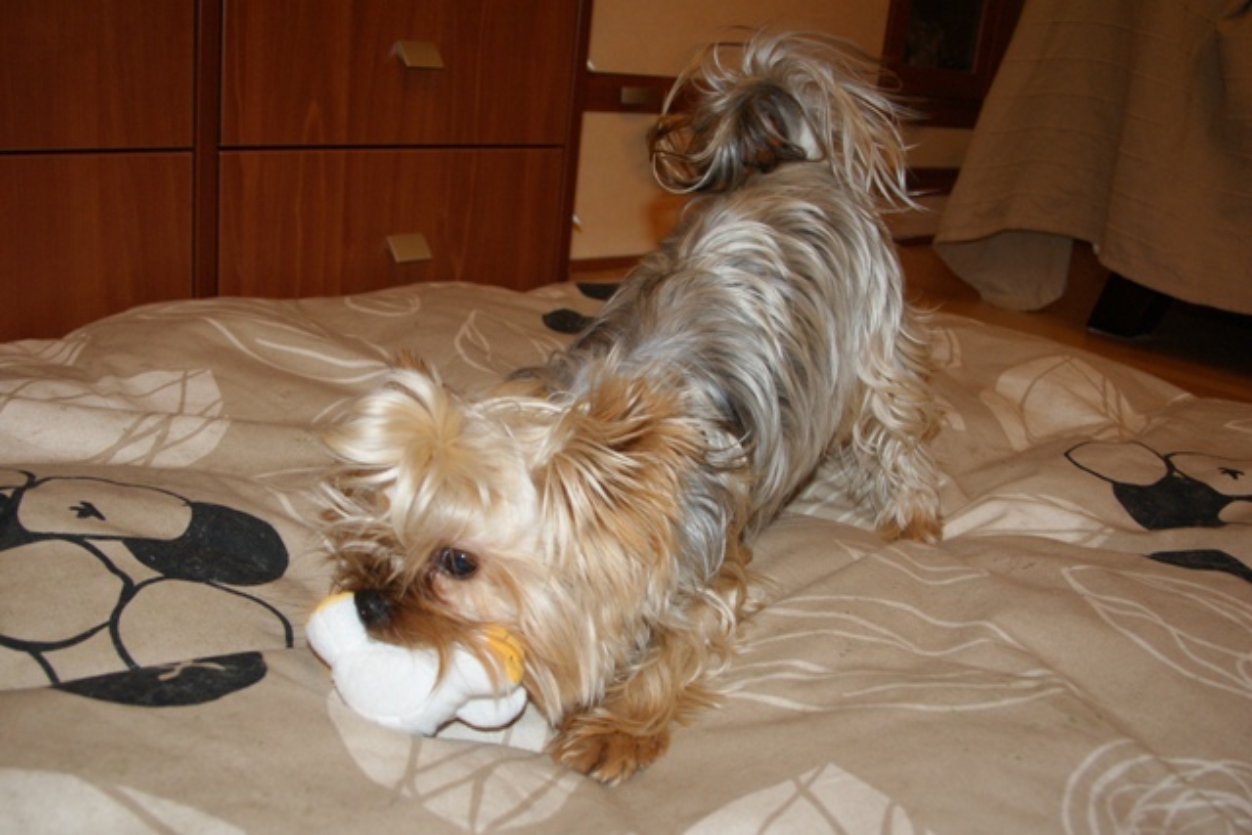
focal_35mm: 33
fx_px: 1148
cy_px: 418
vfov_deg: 40.0
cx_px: 626
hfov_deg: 57.2
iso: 400
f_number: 5.6
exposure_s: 1/60
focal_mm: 22
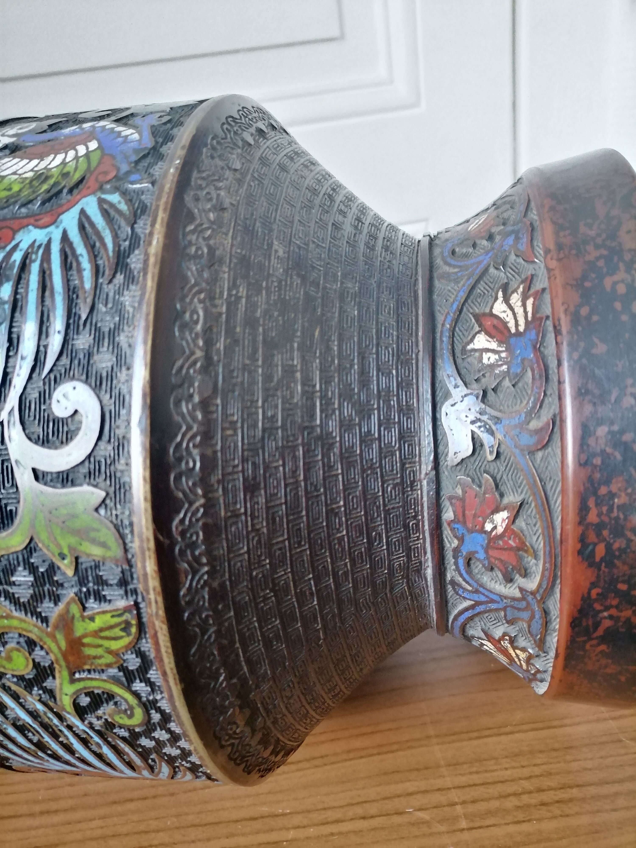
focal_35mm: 27
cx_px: 318
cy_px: 424
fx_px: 661
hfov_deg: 51.4
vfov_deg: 65.3
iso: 1250
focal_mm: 5.4
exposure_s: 1/25
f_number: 1.8
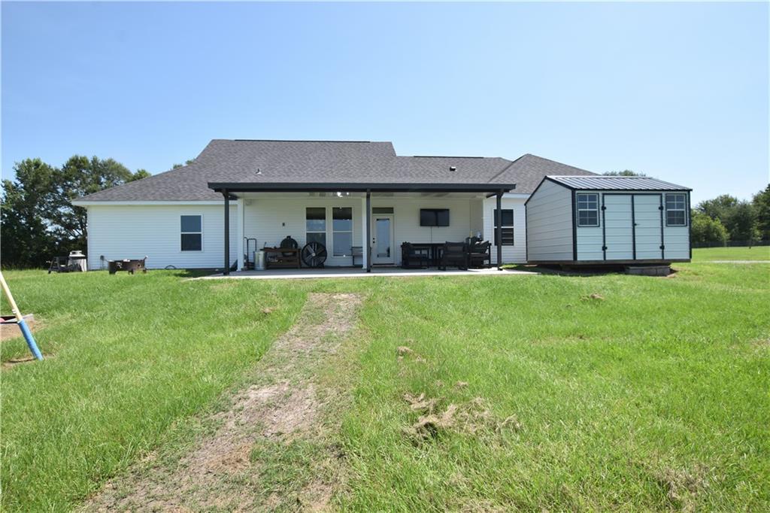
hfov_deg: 90.0
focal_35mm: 18
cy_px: 256
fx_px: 385
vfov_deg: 67.3
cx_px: 385
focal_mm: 12
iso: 200
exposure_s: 1/250
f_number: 8
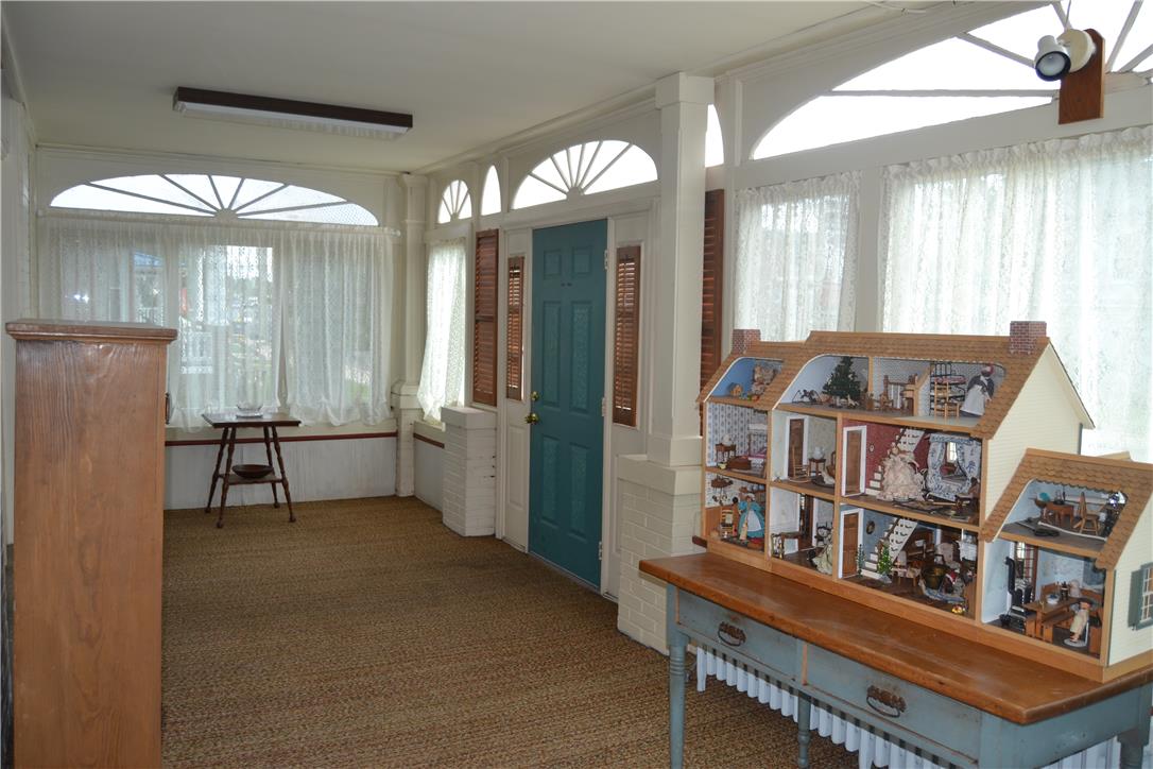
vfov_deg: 47.9
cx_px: 576
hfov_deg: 67.4
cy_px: 384
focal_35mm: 27
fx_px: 865
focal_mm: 18
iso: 160
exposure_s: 1/125
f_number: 4
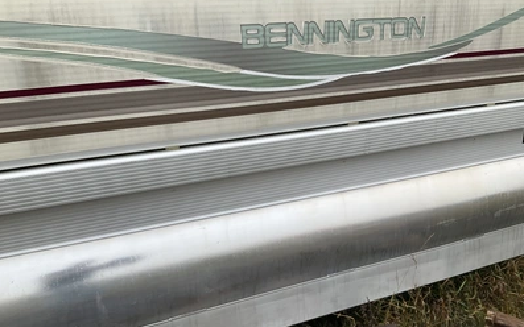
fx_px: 443
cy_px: 190
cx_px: 263
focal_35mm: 31
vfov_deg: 40.5
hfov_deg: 61.2
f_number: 1.8
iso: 20
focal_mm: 3
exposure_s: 1/122
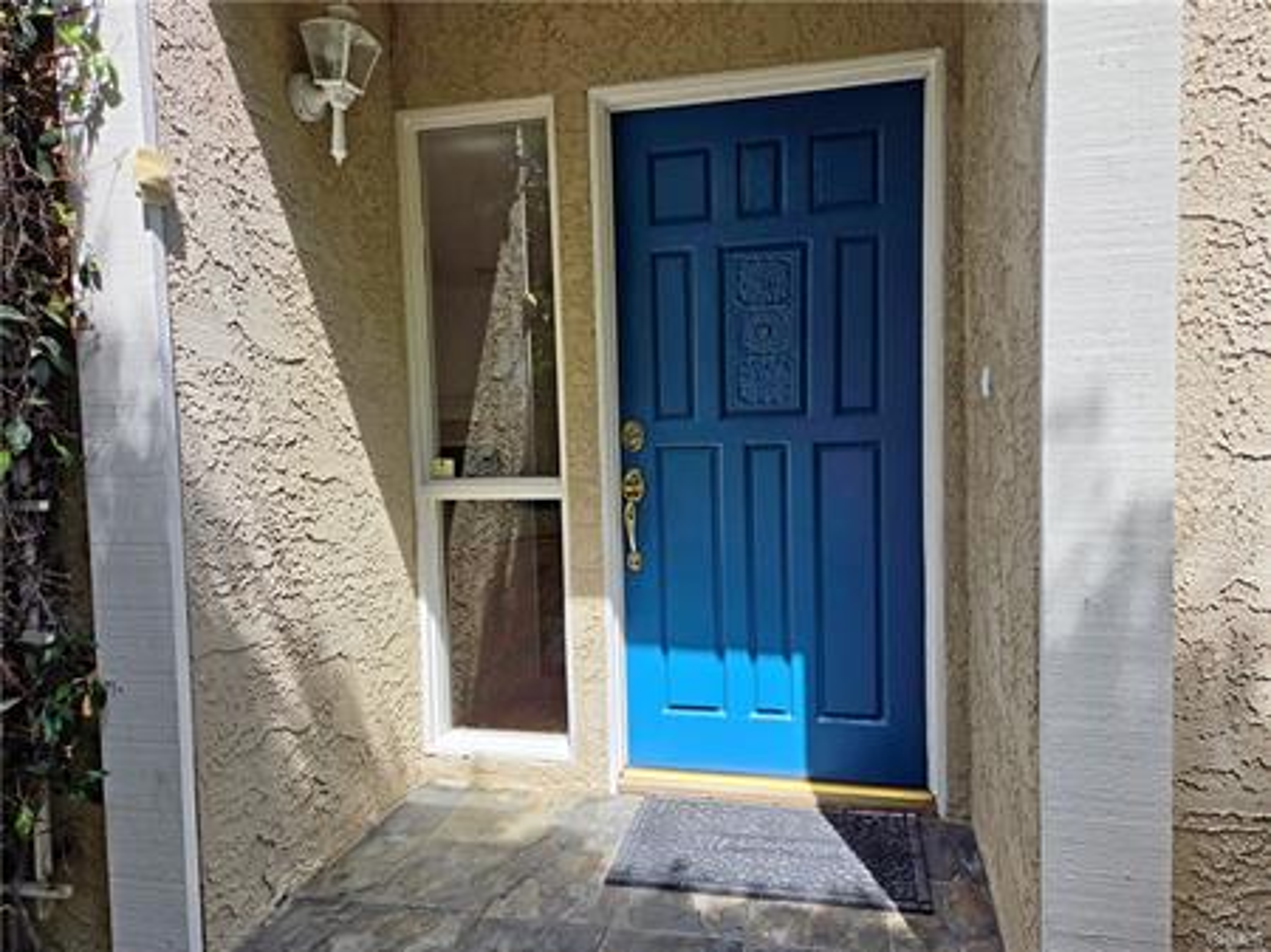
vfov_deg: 58.8
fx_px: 844
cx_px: 636
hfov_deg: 74.0
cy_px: 476
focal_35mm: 23
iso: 80
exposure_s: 1/2897
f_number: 1.8
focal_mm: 5.4
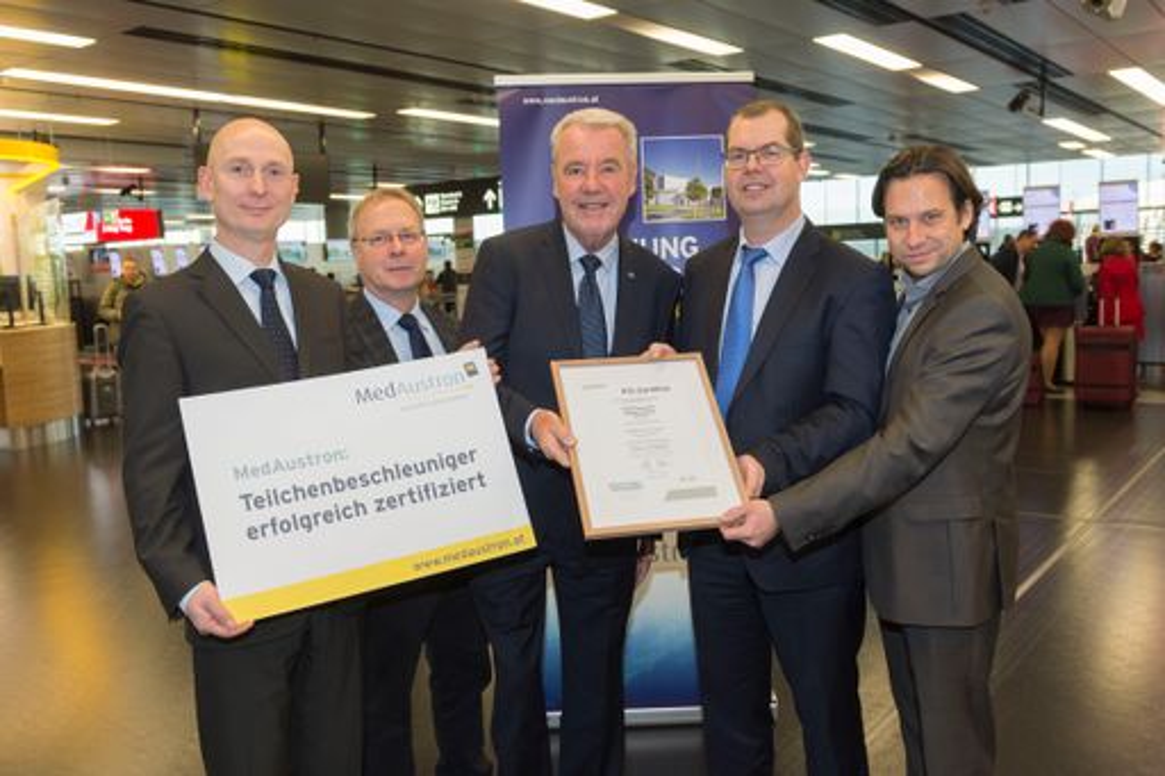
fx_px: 1003
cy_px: 388
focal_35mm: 31
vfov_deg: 42.3
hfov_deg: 60.3
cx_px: 582
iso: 800
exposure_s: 1/125
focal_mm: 31
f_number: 5
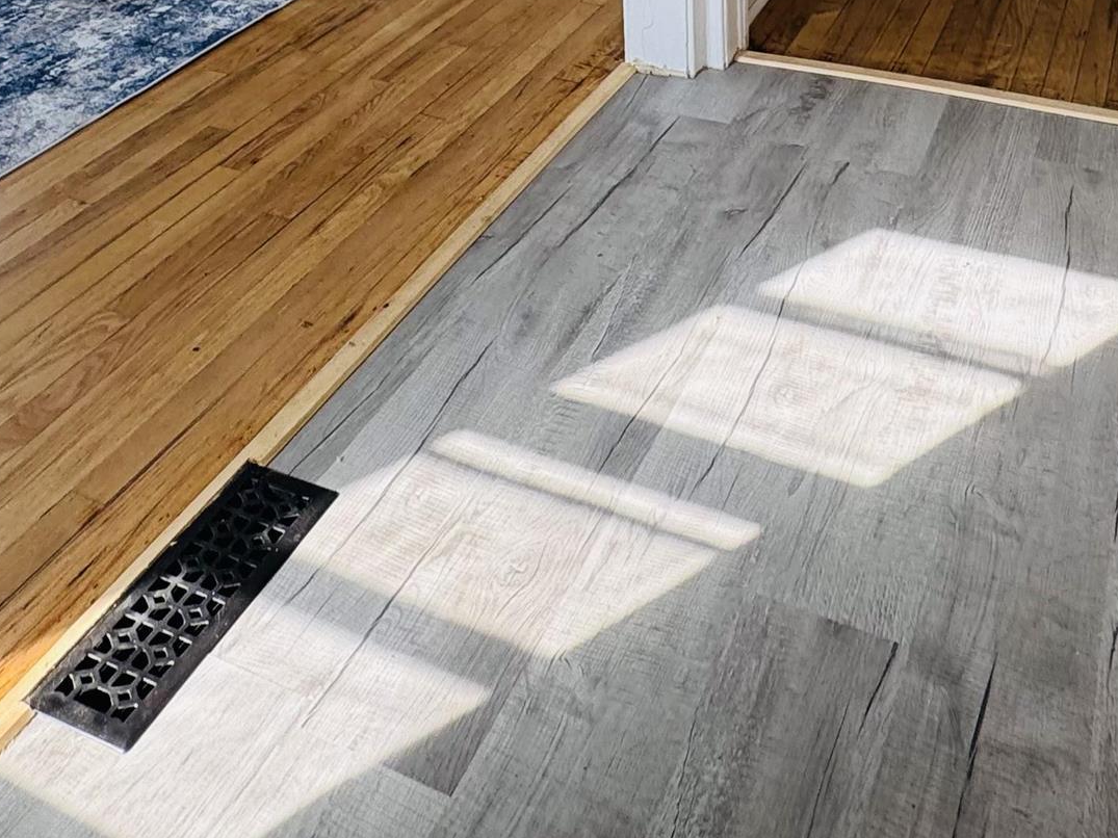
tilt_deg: -10.1
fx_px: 1292
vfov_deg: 27.9
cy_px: -325
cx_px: 633
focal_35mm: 40
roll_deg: +0.9
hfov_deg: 46.7
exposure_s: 1/206
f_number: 2.2
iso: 40
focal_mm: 2.22
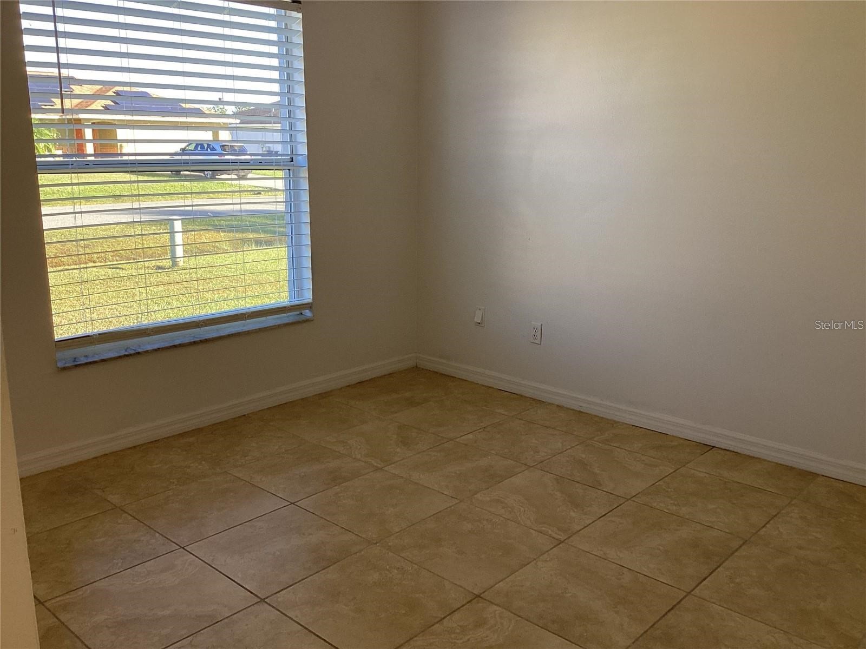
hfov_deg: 58.4
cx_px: 433
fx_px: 776
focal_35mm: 31
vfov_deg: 45.4
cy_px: 324
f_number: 2.4
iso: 64
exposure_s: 1/120
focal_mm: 3.3
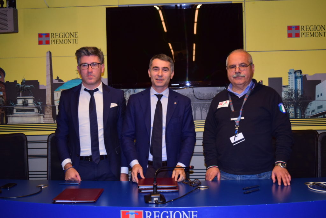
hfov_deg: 41.1
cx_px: 163
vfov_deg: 28.1
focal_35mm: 48
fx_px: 435
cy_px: 109
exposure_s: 1/100
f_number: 4.5
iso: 1000
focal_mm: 32
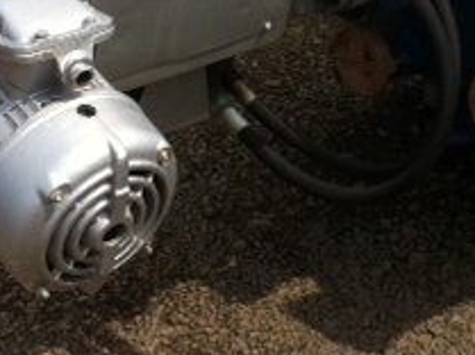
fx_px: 1466
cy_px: -100
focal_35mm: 107
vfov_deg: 13.3
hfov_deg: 18.2
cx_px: 411
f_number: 2.8
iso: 80
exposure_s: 1/1312
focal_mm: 3.85
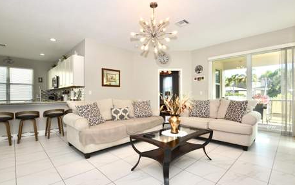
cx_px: 148
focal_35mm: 16
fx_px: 129
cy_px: 94
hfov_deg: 97.8
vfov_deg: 71.3
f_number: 5.6
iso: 110
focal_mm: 10
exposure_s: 1/125
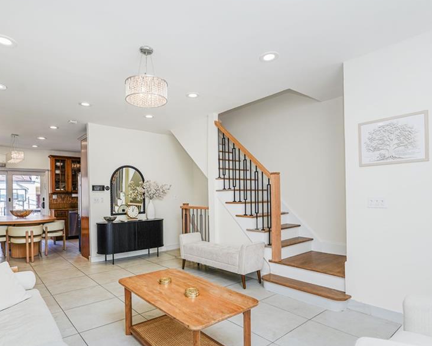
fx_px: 269
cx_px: 194
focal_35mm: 21
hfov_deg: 77.4
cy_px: 193
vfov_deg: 65.3
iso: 64
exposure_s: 1/50
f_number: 5
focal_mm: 16
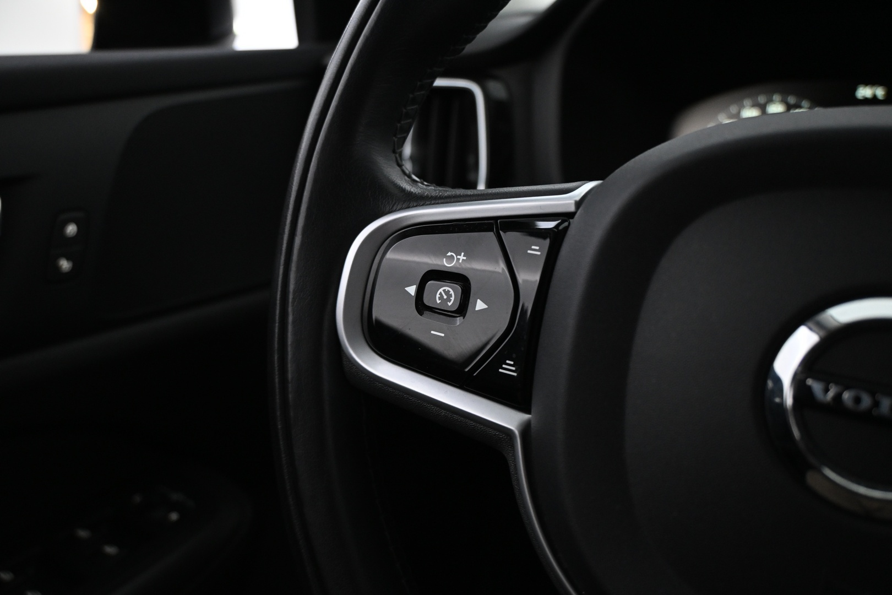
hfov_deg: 61.9
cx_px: 446
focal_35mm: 30
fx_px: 743
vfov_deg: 43.6
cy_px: 298
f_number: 4
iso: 1600
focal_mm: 20
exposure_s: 1/30
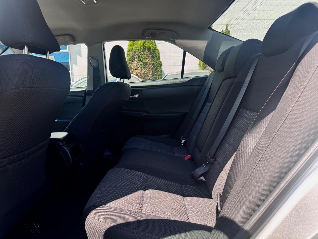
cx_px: 159
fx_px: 220
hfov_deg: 71.6
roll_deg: +1.3
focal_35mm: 24
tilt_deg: -6.9
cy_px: 120
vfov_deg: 56.8
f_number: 1.78
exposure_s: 1/178
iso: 80
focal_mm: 6.76
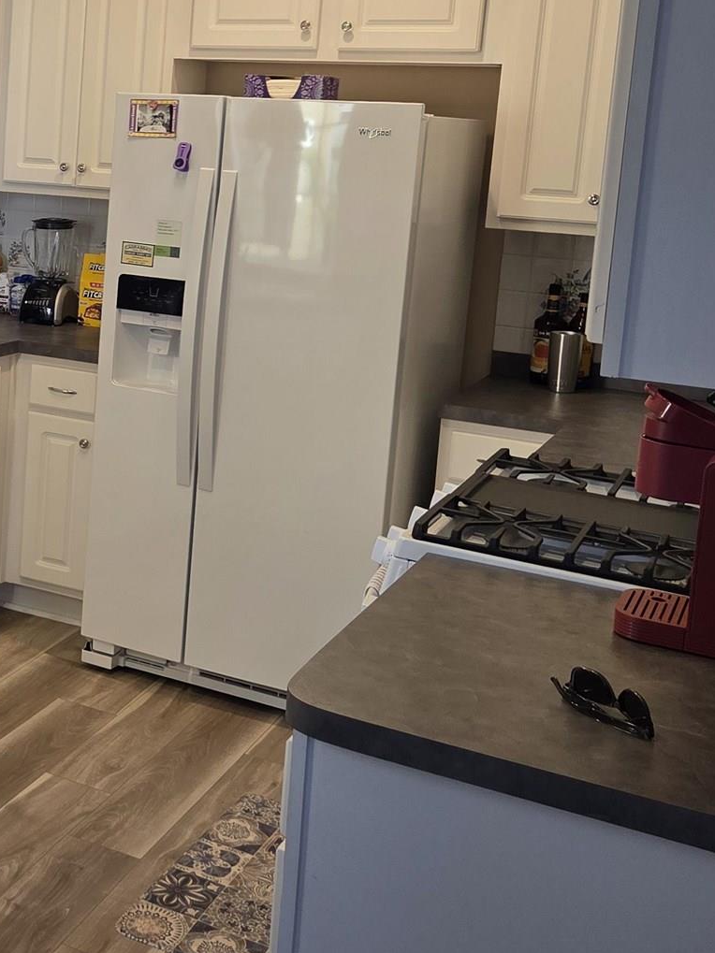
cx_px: -73
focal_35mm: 52
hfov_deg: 25.9
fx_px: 1432
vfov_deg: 36.3
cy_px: 297
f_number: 1.8
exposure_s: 1/120
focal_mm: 5.4
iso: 100
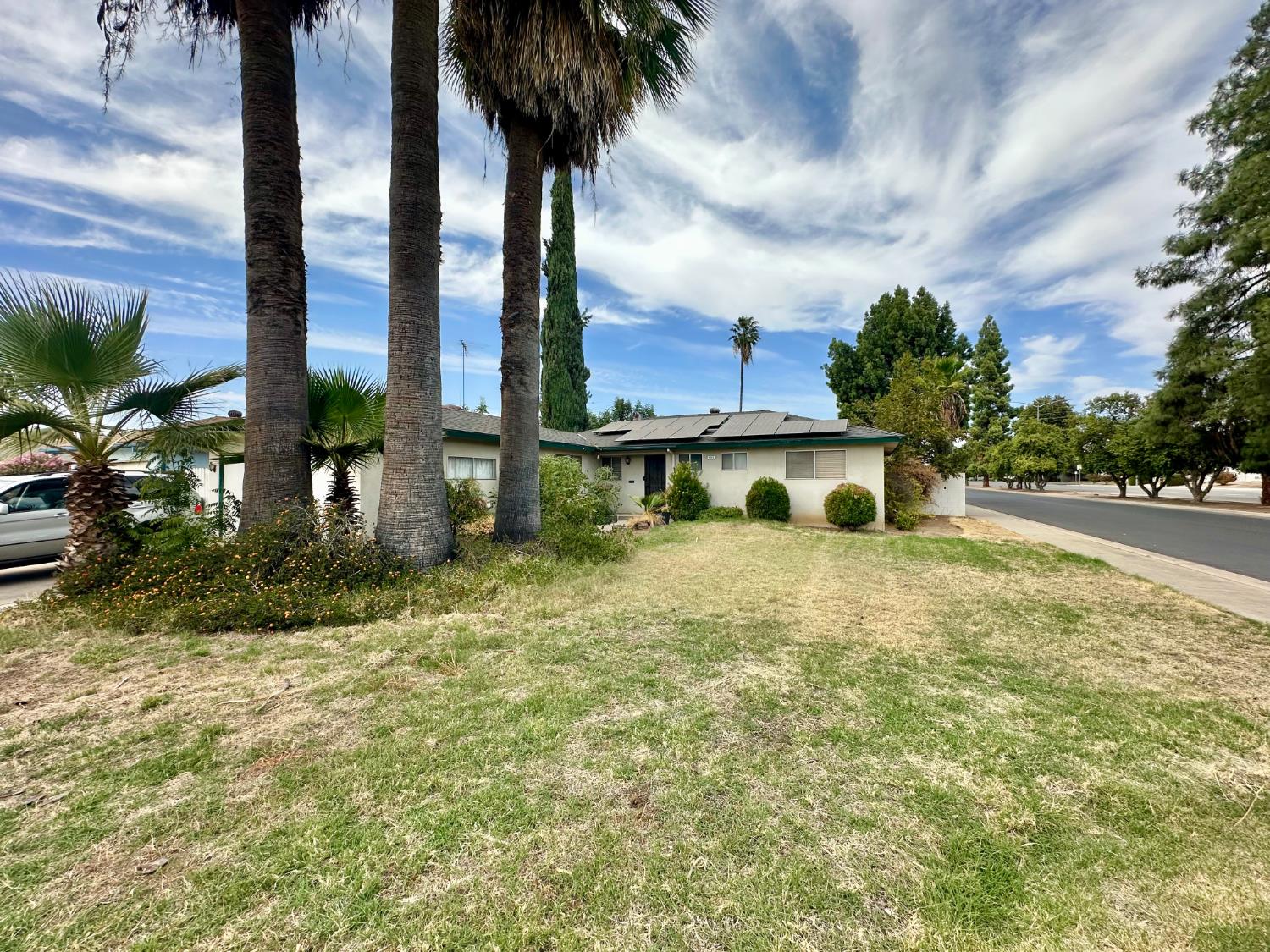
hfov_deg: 102.1
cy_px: 476
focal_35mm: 14
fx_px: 514
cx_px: 635
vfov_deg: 85.7
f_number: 2.2
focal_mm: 2.22
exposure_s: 1/1221
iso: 40
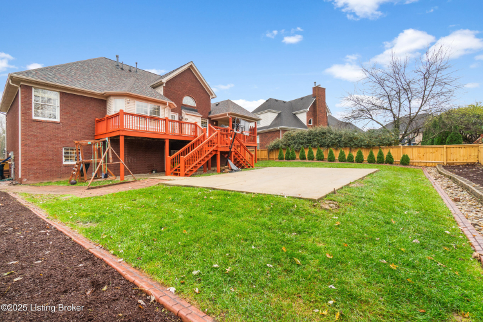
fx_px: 201
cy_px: 161
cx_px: 242
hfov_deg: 100.4
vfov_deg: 77.3
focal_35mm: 15
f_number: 7.1
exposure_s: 1/50
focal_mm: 10
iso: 400
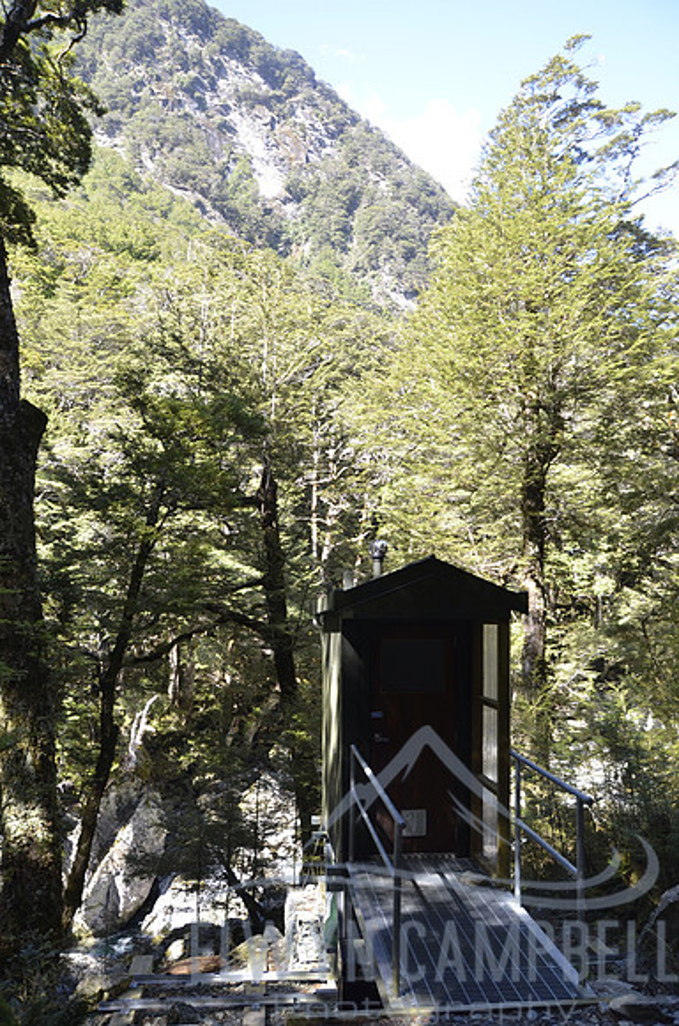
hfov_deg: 47.7
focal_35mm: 27
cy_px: 513
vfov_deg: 67.5
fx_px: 767
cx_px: 340
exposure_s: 1/125
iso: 250
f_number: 5.6
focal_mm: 18
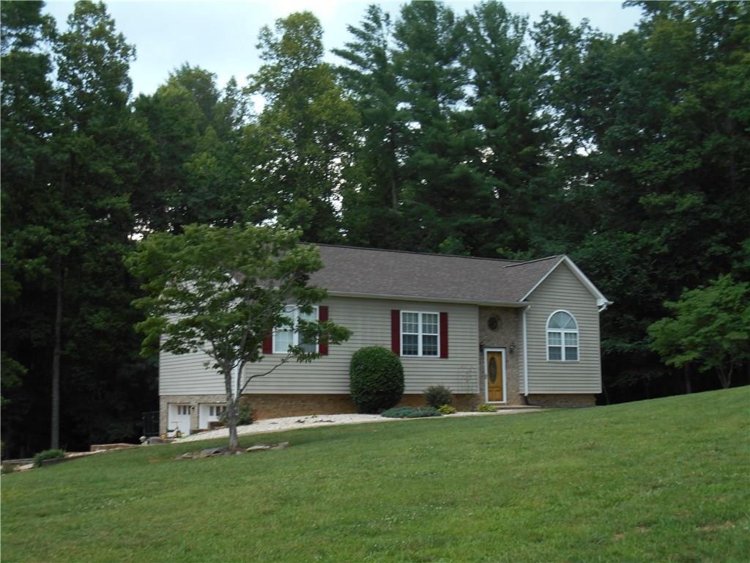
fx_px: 997
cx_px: 375
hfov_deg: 41.2
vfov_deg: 31.5
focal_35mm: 46
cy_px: 282
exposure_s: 1/30
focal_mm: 8.3
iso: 80
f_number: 4
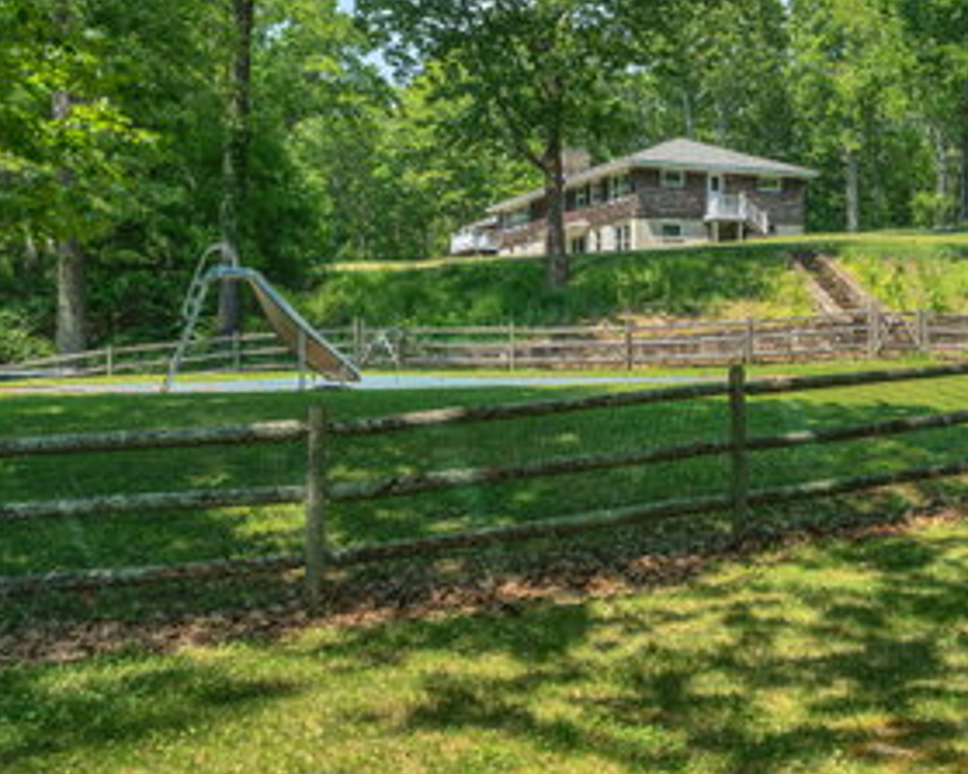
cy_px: 318
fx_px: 1231
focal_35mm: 43
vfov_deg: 34.8
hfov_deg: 42.4
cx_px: 638
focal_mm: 25
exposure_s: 1/100
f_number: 8
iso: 400
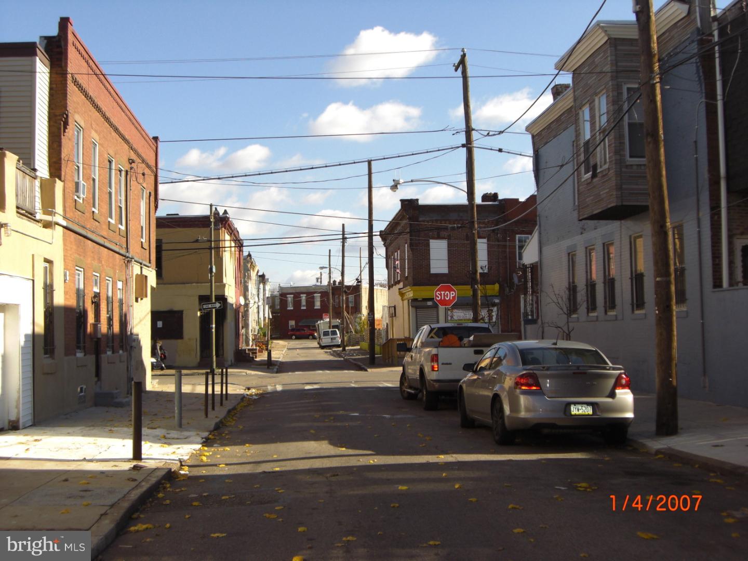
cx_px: 374
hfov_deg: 40.4
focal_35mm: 47
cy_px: 280
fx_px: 1016
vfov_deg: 30.9
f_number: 3
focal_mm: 7.6
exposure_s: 1/800
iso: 64
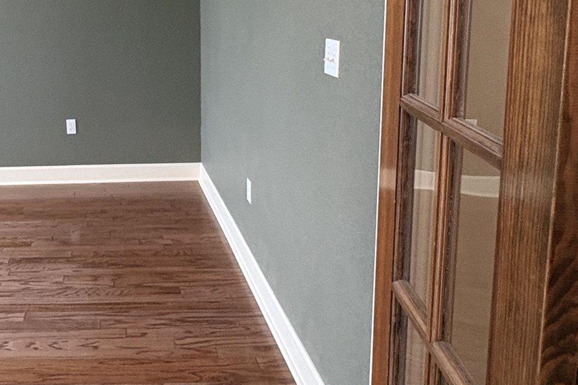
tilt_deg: -8.2
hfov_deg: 46.2
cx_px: 92
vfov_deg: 33.4
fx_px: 626
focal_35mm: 39
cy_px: 89
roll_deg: +1.5
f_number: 2.2
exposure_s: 1/60
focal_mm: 2.22
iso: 500
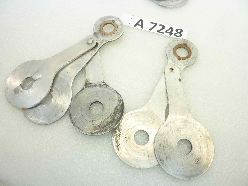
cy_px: 93
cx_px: 124
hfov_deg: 69.4
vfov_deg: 54.9
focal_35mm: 25
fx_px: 179
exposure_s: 1/20
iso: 80
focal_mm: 4.1
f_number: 3.3
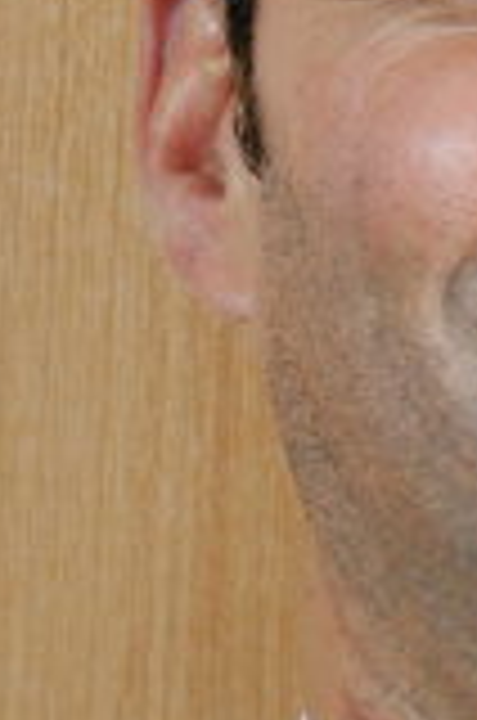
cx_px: 693
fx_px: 18229
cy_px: 407
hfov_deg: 1.5
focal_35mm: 913
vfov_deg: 2.3
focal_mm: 135
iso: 250
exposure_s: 1/125
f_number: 14
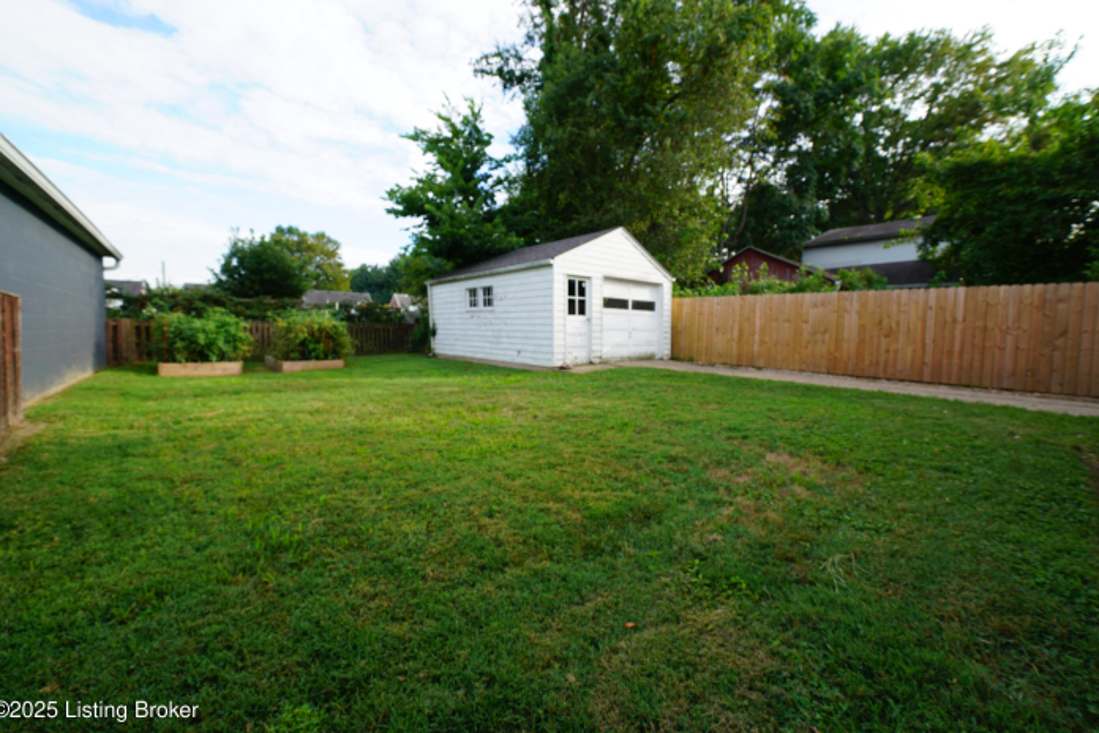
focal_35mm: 14
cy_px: 351
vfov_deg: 81.2
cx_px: 583
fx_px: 427
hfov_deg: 104.1
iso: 100
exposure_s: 1/80
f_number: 5.6
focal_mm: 13
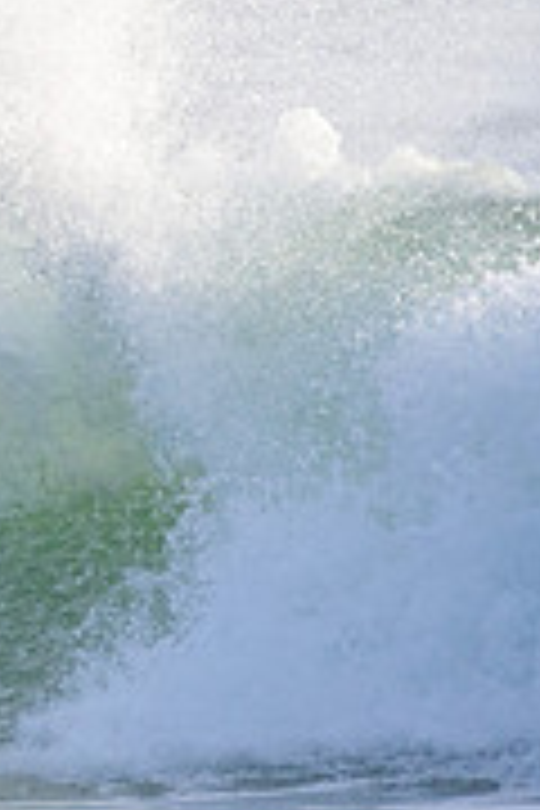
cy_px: 268
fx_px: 54266
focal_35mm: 2412
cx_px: -603
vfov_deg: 0.9
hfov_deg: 0.6
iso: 500
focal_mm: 500
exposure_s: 1/2000
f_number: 5.6
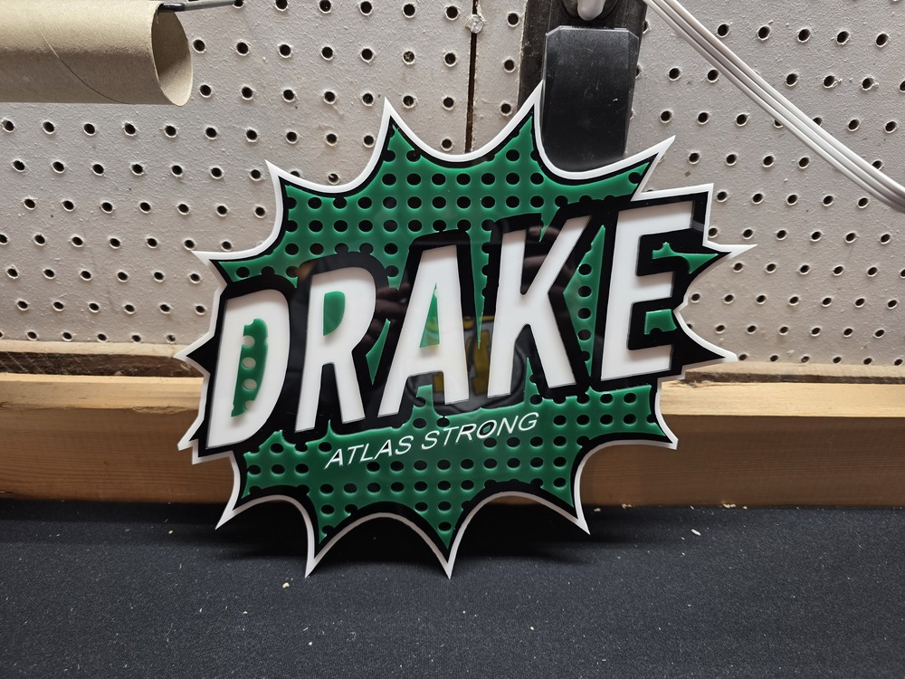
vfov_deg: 58.9
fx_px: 601
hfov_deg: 73.9
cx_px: 452
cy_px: 340
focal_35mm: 23
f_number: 1.7
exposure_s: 1/120
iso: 200
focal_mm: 6.3
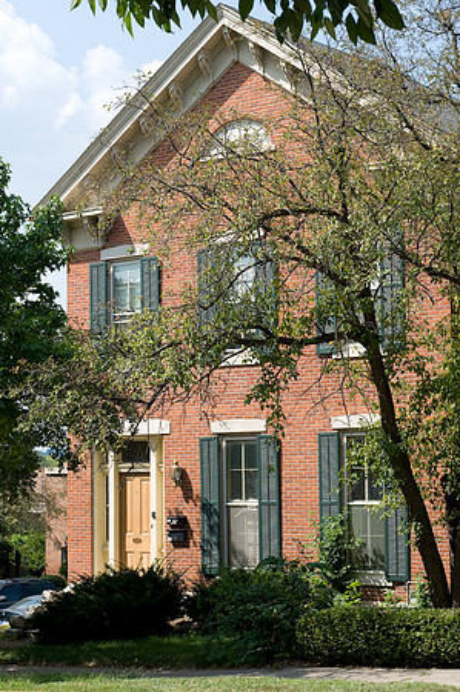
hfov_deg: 18.1
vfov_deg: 27.0
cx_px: 230
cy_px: 346
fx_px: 1441
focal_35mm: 75
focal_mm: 50
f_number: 8
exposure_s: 1/1000
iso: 640
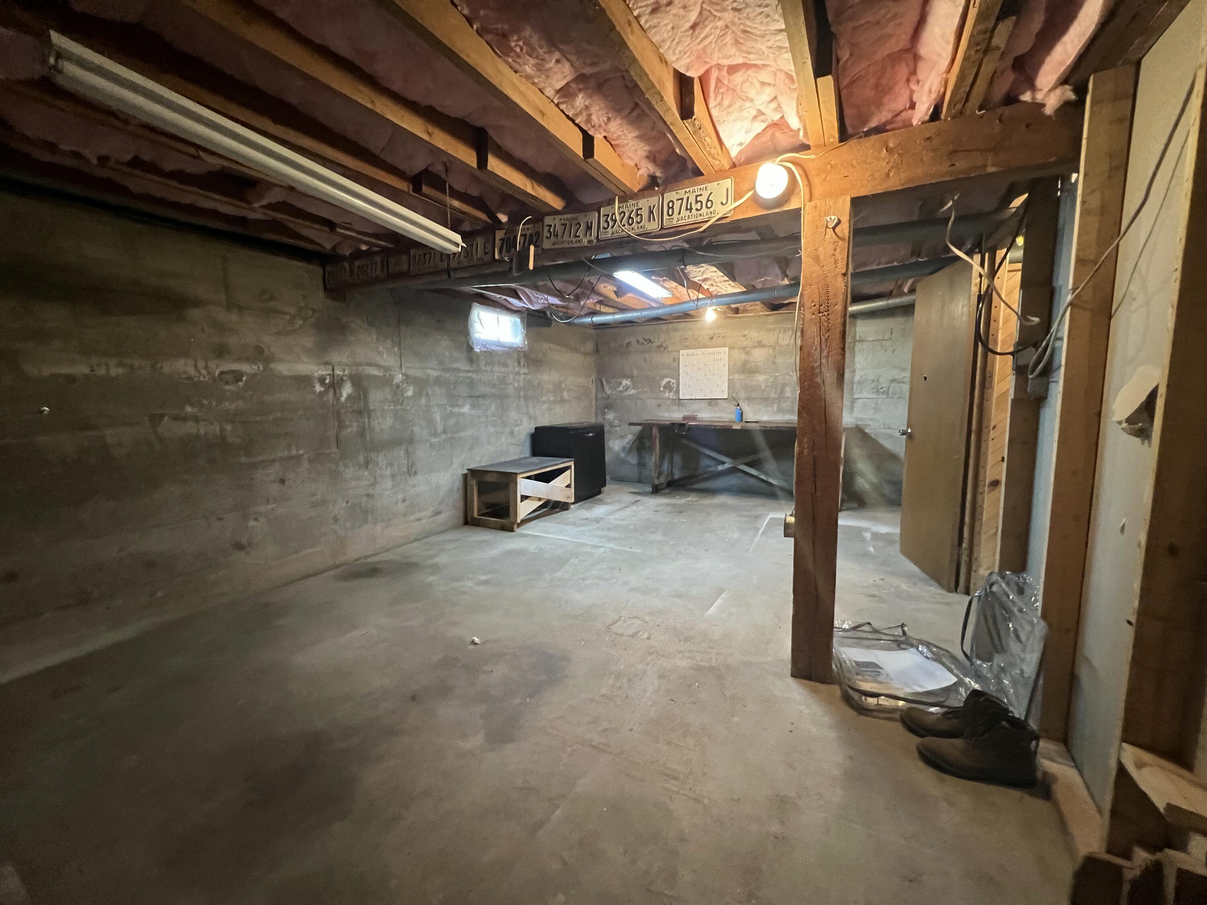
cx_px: 604
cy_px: 452
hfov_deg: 106.2
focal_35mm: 13
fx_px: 453
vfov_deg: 89.9
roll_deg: +1.2
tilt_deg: -6.5
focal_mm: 1.57
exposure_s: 1/60
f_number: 1.8
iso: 800
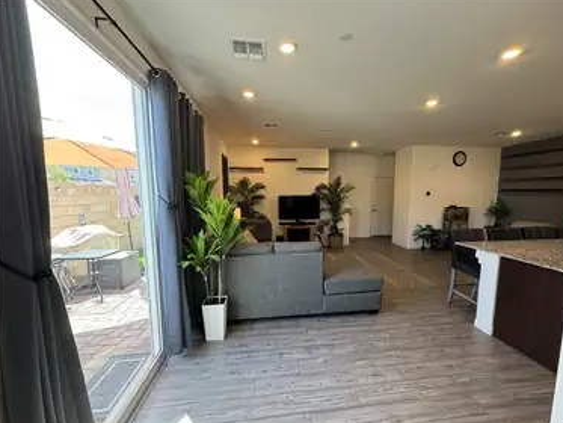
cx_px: 296
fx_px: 244
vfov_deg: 81.7
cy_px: 222
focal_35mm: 15
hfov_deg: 98.1
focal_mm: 2.22
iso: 250
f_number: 2.2
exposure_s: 1/120
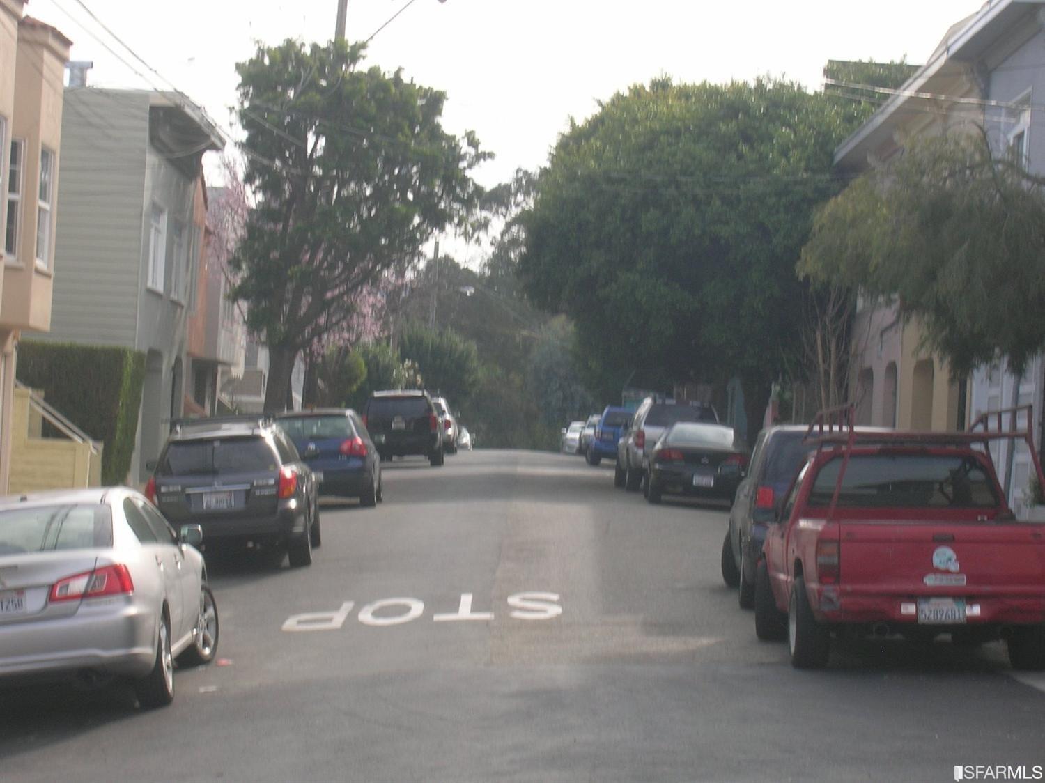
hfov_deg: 19.3
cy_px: 392
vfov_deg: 14.5
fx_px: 3078
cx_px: 522
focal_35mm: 102
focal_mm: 17.1
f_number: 8.2
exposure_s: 1/62.3
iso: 50
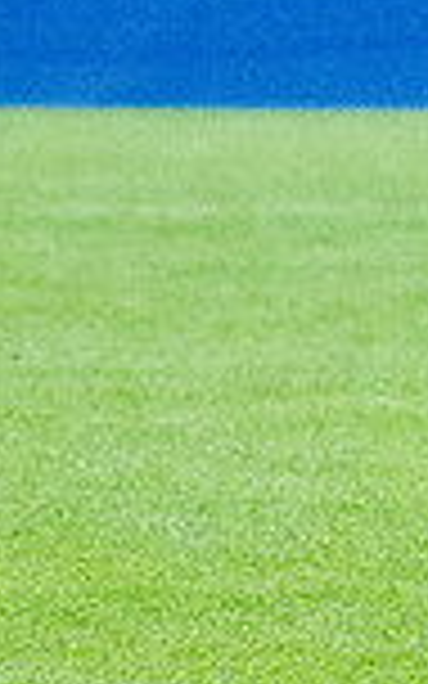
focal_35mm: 1345
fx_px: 25102
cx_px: 1279
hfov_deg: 1.0
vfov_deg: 1.6
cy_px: -22
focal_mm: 230
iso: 6400
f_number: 5.6
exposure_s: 1/2000
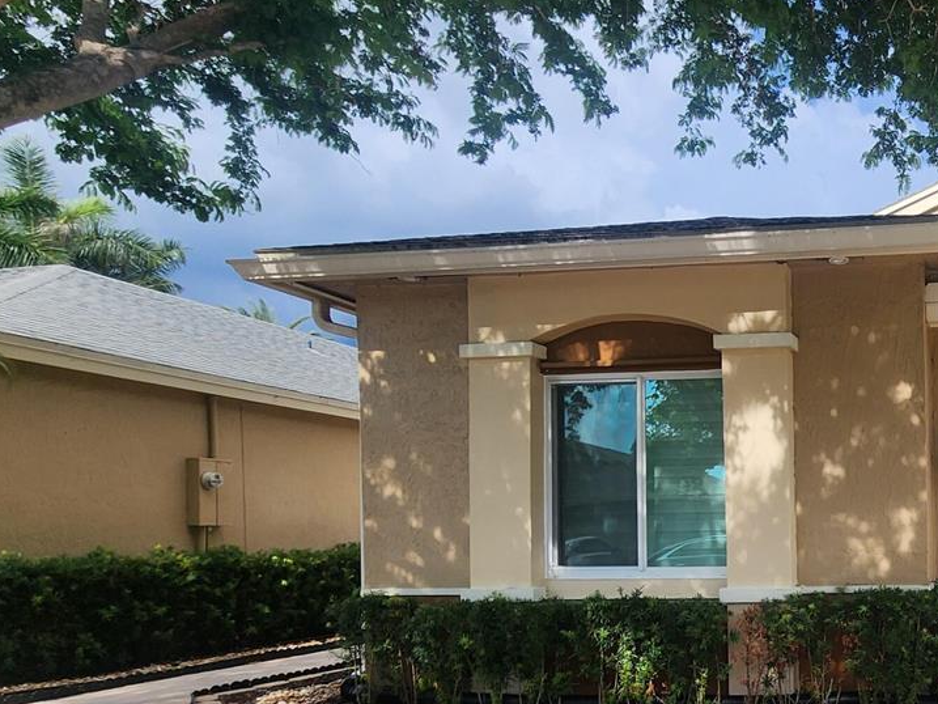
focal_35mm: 29
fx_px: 786
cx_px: 935
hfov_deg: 50.2
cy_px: 526
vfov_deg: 46.5
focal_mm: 2.2
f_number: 2.2
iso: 50
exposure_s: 1/2252
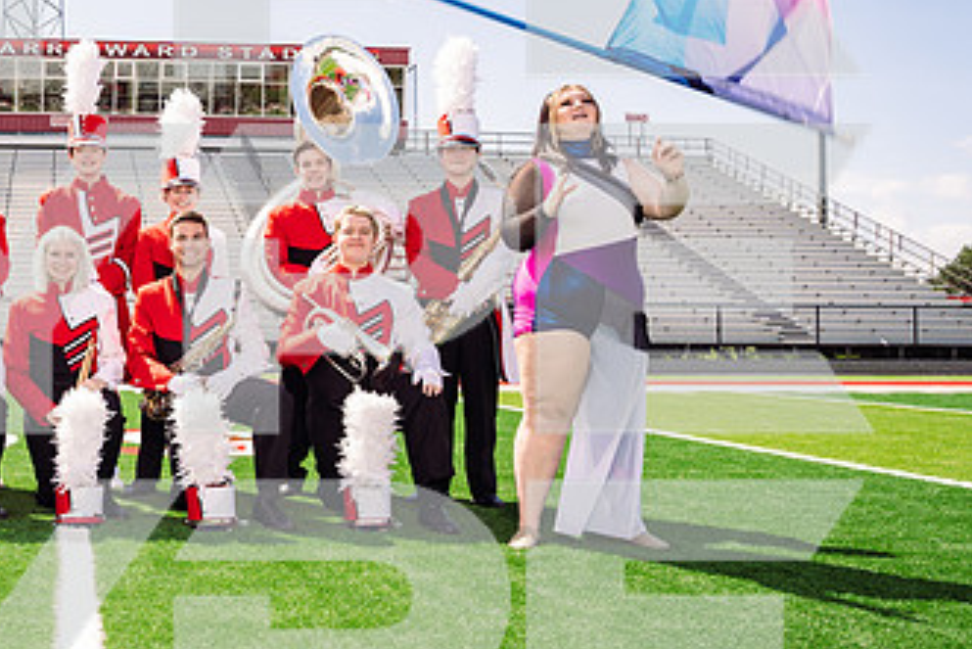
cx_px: 126
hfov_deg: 43.1
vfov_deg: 31.9
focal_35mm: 42
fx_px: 1134
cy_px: 280
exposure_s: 1/200
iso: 64
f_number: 7.1
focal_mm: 24
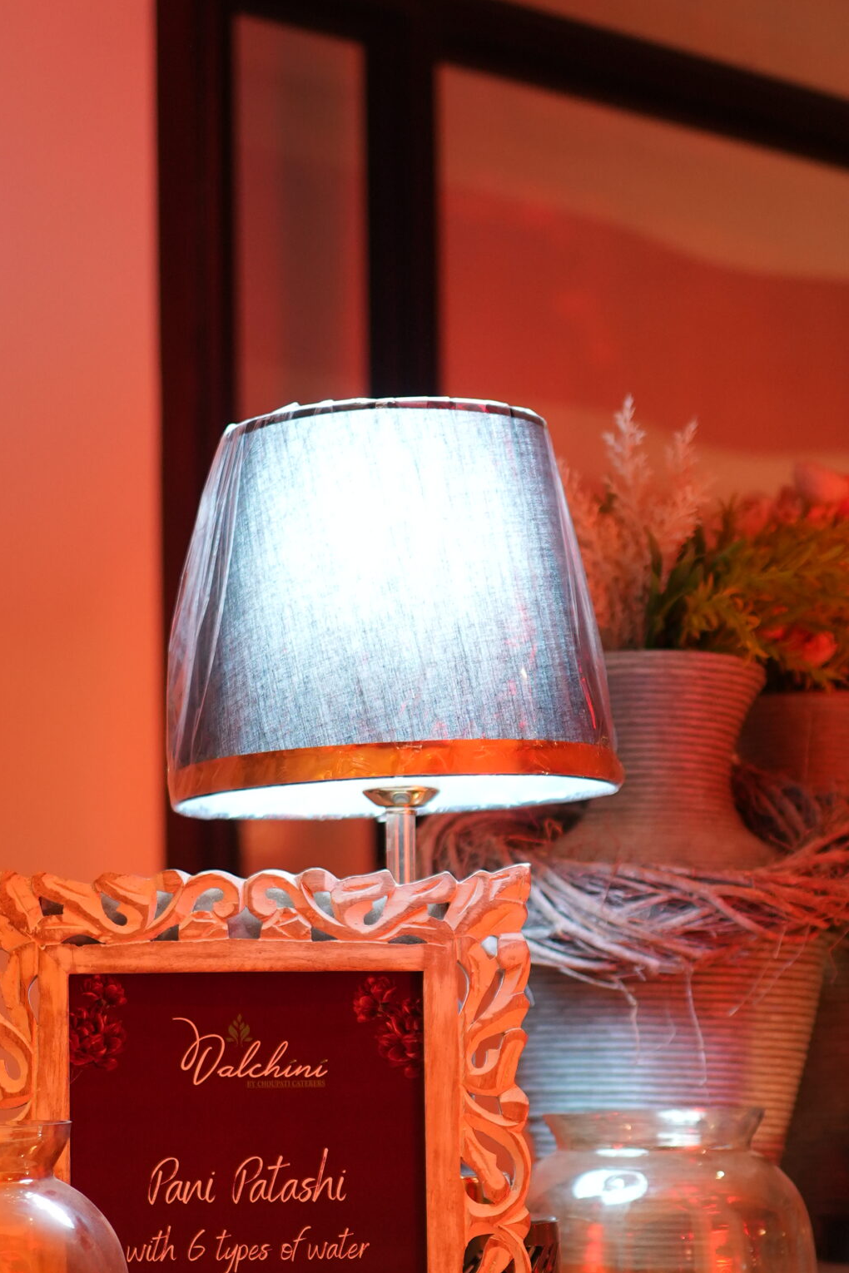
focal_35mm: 87
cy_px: 1011
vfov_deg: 23.1
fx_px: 3077
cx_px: 334
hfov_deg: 15.7
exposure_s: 1/100
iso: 800
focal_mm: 35
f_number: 1.8
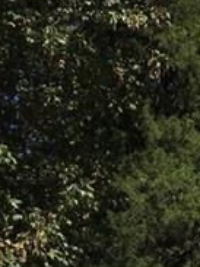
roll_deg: -1.6
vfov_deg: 14.2
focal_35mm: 122
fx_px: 941
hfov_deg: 12.1
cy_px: 492
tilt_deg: -1.8
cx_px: 147
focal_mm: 4.15
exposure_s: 1/3077
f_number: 2.2
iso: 25
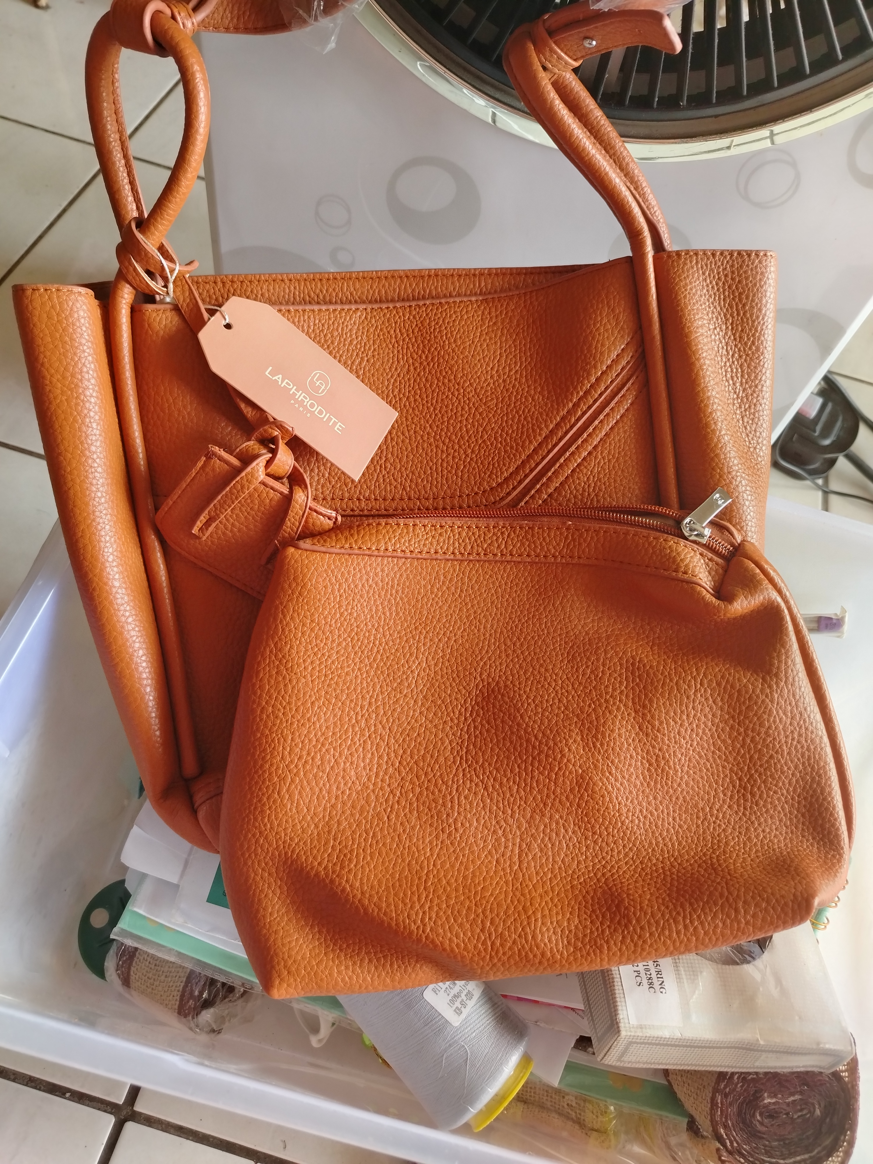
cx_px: 436
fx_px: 807
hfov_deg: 56.8
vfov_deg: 71.6
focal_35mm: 24
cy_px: 582
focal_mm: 5.25
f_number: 1.75
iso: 284
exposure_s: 1/33.3
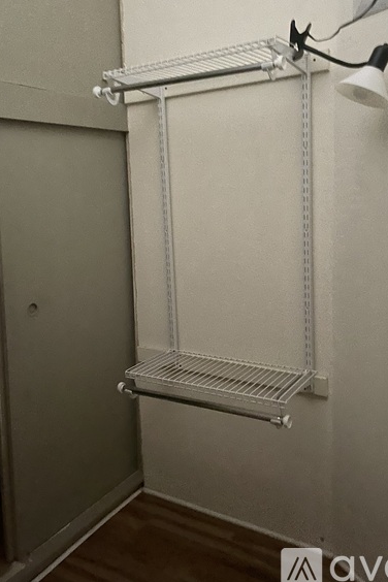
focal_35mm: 32
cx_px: 190
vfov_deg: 58.4
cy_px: 245
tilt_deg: -6.9
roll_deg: +2.1
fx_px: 517
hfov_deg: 41.1
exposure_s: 1/12
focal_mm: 4.2
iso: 500
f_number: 1.6
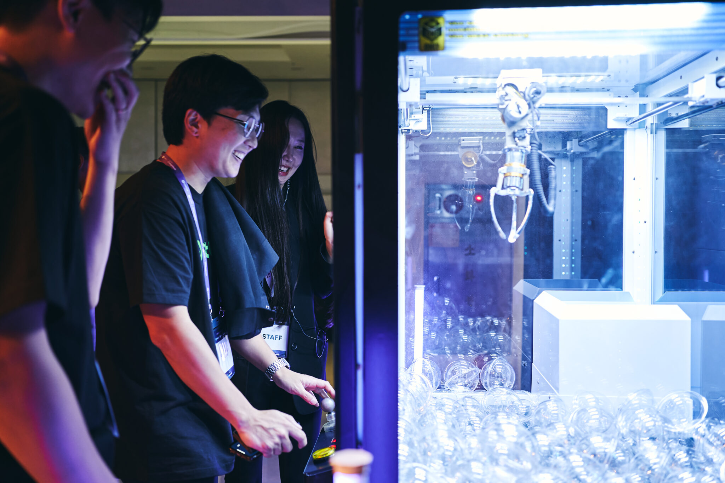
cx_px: 362
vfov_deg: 37.8
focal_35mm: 35
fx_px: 705
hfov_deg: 54.4
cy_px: 242
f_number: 2.5
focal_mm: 35
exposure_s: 1/100
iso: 1000
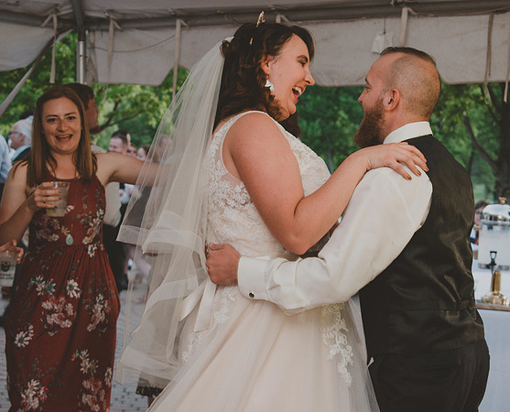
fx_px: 1558
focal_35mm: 103
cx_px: 278
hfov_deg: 18.6
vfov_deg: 15.1
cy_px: 185
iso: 800
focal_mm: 55
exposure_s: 1/60
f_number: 5.6
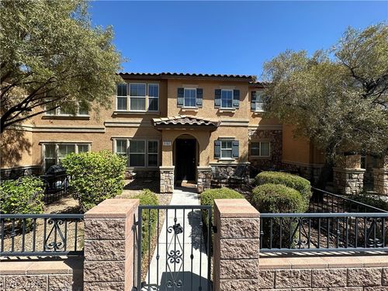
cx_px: 194
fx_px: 157
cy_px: 146
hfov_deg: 102.1
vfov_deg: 85.7
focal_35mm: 14
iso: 50
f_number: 2.2
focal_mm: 2.22
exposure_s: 1/1159
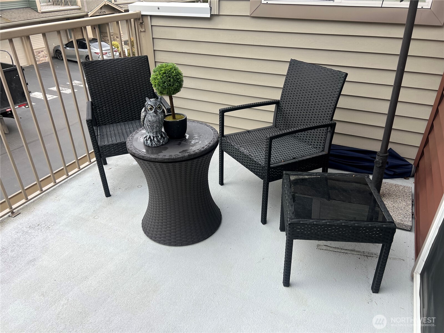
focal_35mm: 26
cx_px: 222
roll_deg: +0.6
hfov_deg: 67.3
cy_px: 166
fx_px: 333
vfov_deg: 53.1
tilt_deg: -30.3
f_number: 1.5
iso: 50
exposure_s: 1/650
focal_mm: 5.7
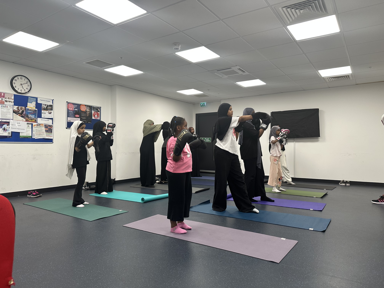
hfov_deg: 71.6
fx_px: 266
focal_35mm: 24
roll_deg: +0.6
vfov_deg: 56.8
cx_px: 192
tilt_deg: +1.9
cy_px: 144
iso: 160
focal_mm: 6.86
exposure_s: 1/100
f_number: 1.78
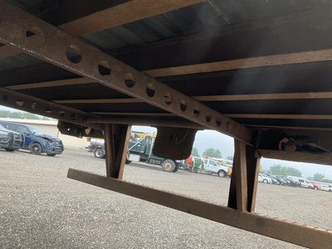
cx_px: 166
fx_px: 278
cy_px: 124
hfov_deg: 61.7
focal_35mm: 29
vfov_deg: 48.2
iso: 20
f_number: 1.8
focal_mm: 3
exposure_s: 1/227
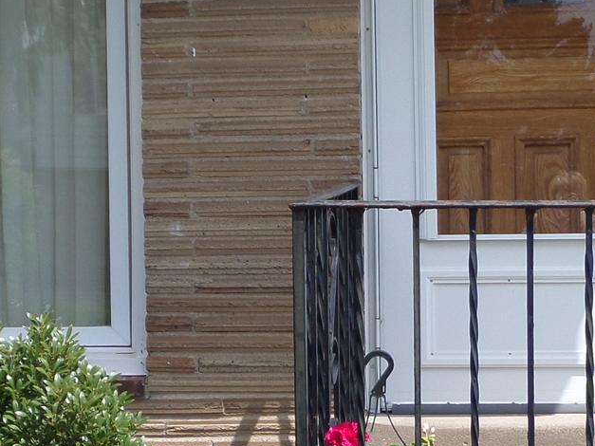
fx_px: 2303
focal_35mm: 134
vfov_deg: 11.1
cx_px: 318
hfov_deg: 14.7
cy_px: 237
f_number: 3.6
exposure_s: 1/750
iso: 100
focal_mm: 6.8
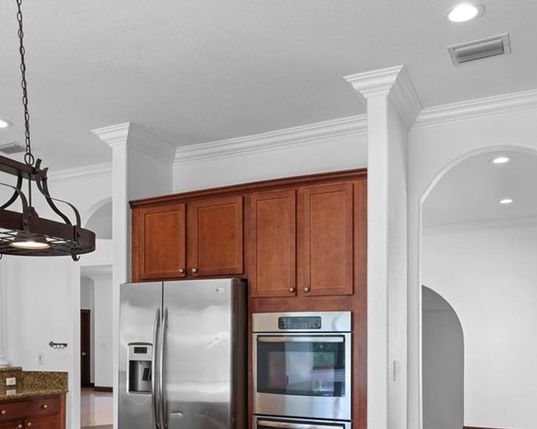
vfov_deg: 39.1
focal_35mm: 37
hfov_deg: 48.5
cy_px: 321
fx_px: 588
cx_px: 194
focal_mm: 17
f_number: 9
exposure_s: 1/6
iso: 200
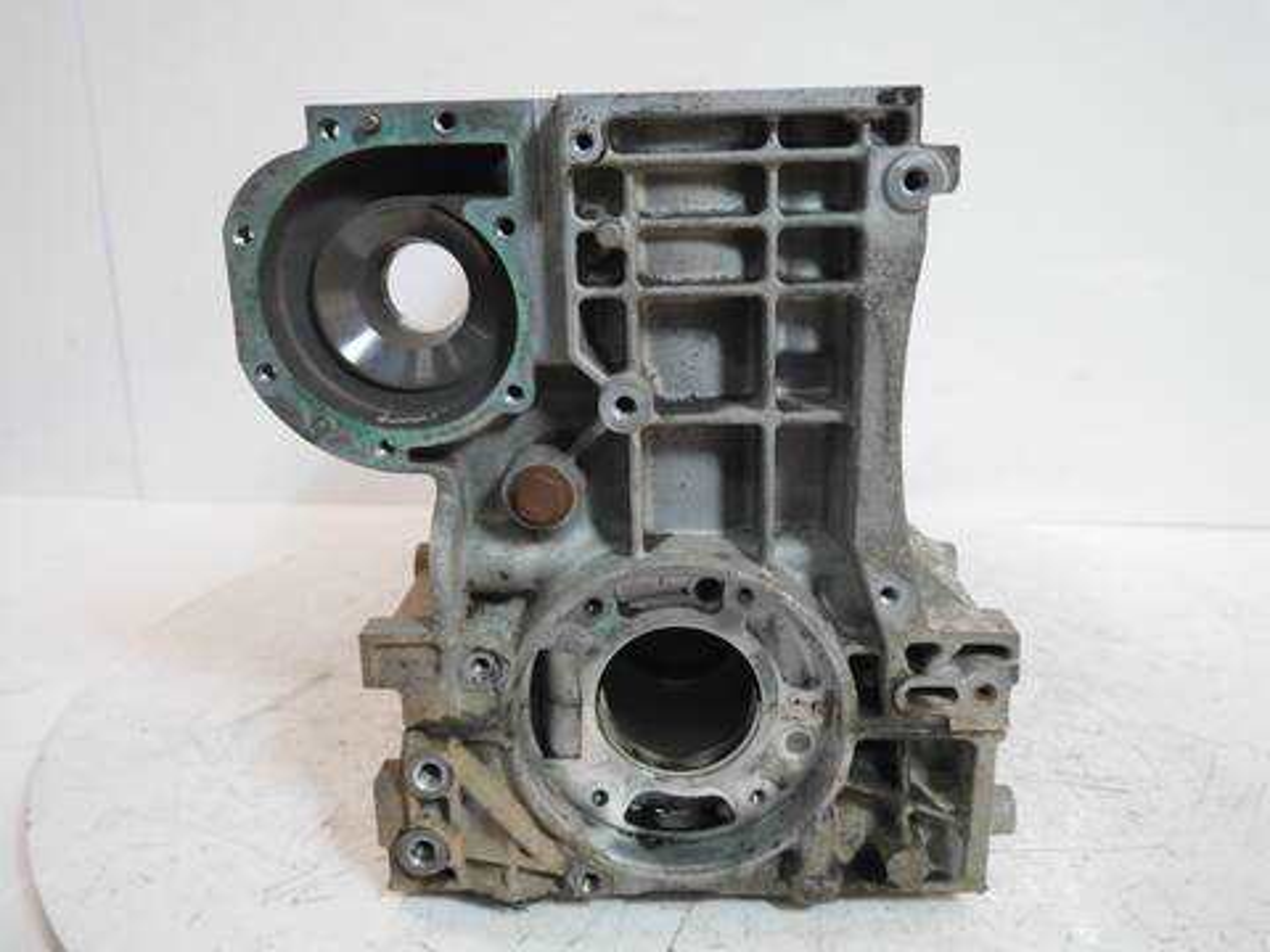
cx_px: 635
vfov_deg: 46.8
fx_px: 1101
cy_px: 476
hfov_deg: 60.0
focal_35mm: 30
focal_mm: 15
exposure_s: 1/60
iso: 320
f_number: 3.6
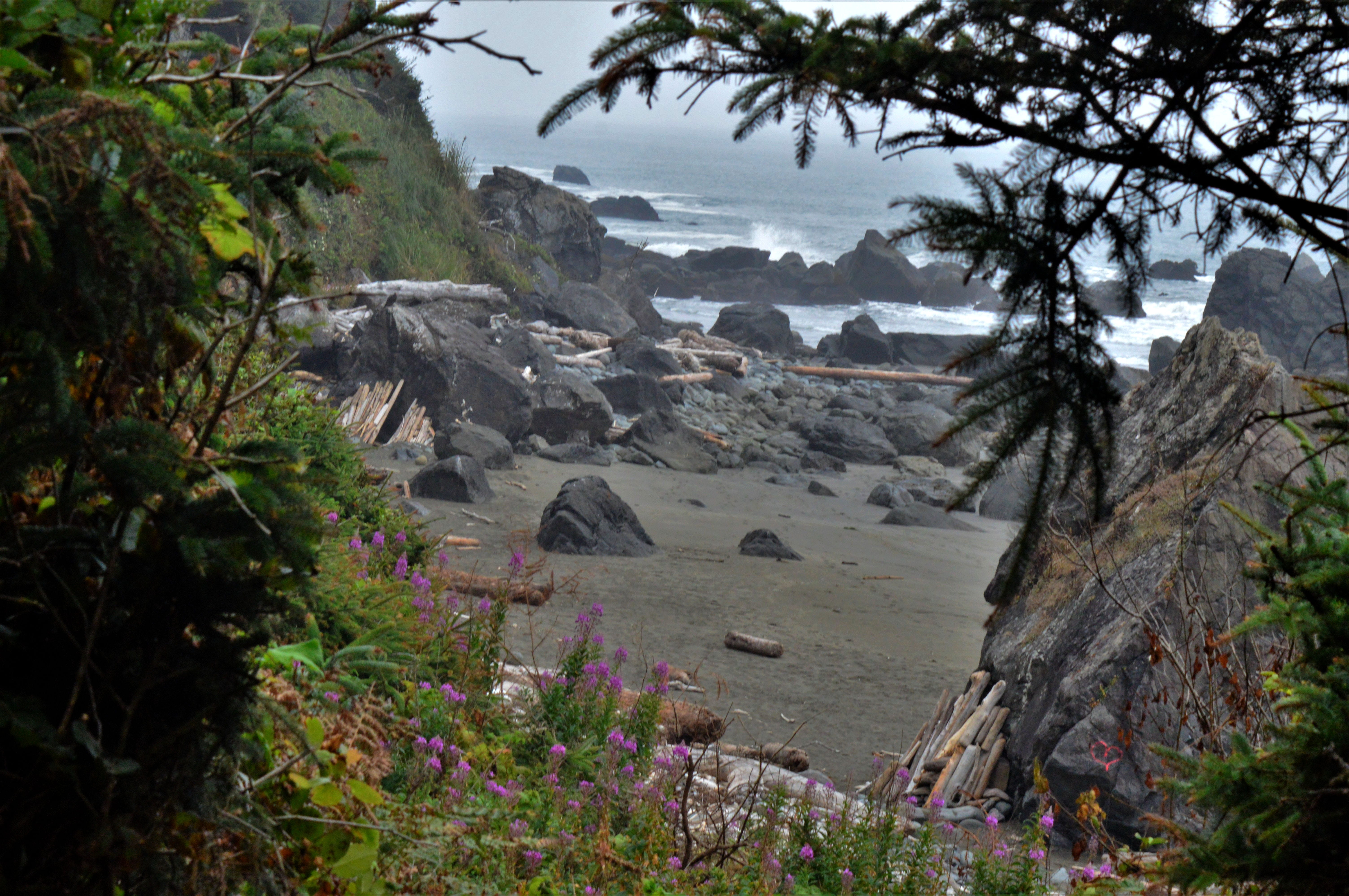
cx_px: 674
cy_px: 448
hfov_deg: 19.5
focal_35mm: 105
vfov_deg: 13.0
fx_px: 3931
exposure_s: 1/100
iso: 1600
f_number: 16
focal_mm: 70
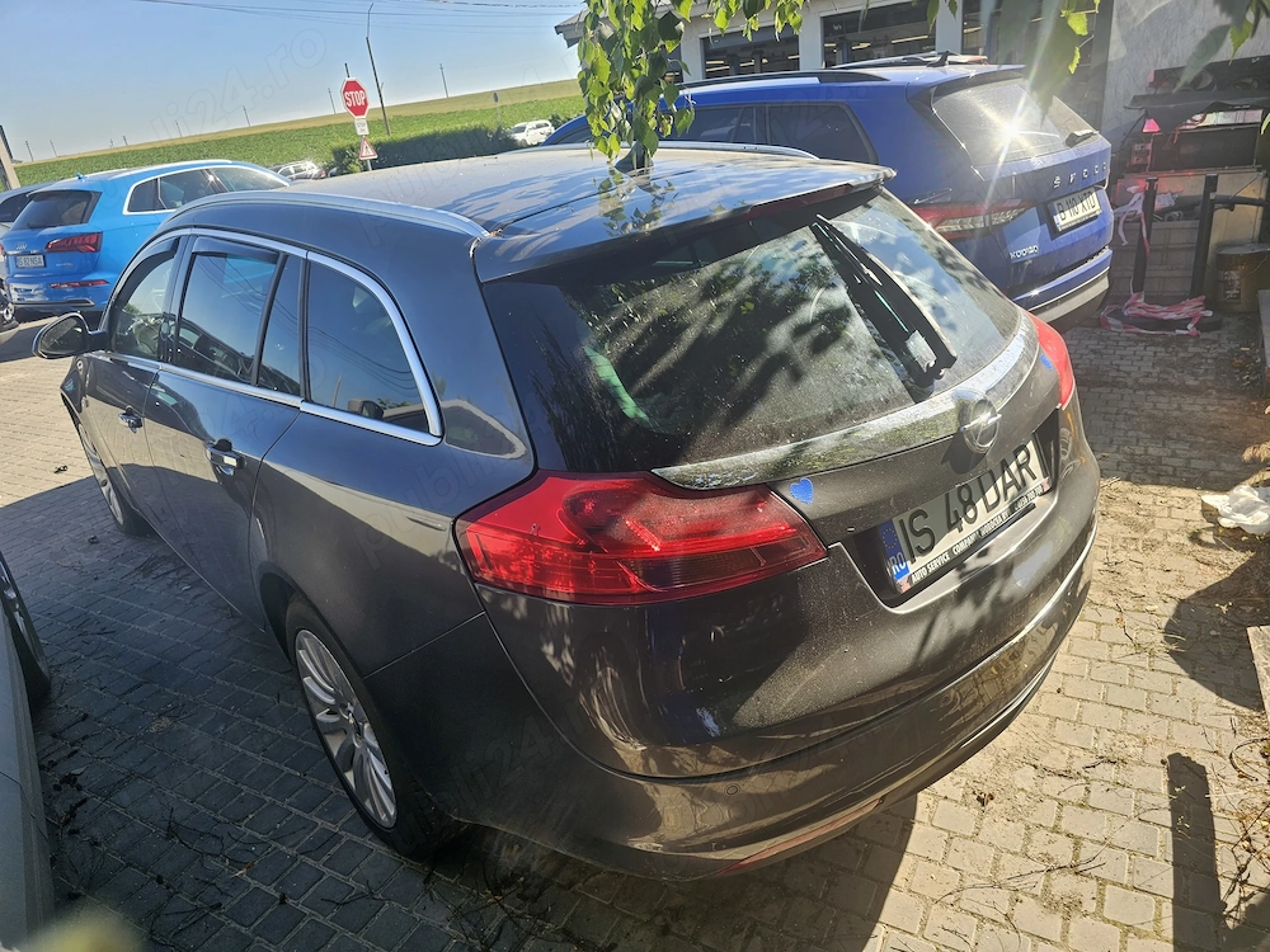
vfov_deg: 58.9
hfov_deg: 73.9
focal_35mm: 23
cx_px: 635
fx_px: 844
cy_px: 476
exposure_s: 1/212
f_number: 1.7
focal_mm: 6.3
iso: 10
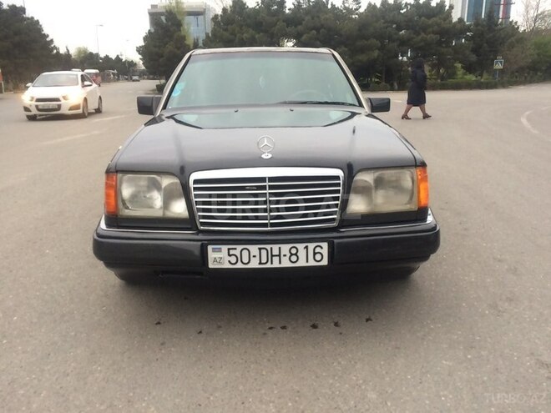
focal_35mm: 29
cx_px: 276
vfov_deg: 48.2
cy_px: 206
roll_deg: +2.6
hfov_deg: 61.7
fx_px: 462
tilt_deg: -16.3
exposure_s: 1/100
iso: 100
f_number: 2.2
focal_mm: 4.15
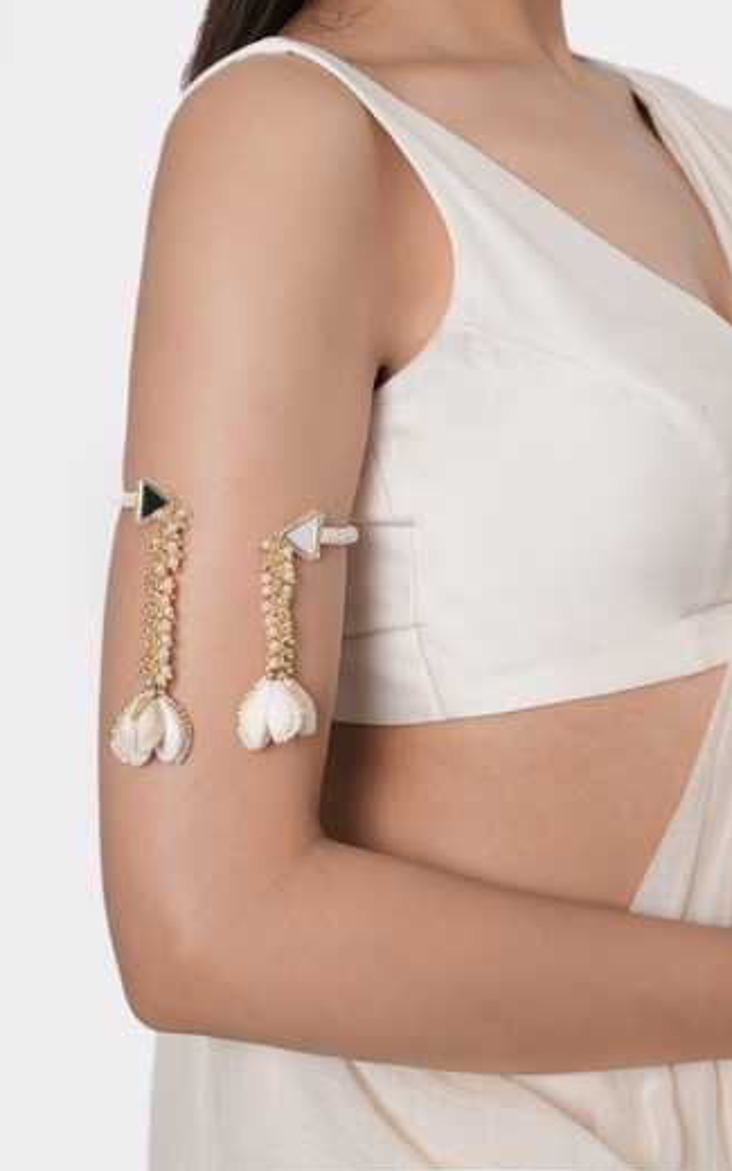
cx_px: 390
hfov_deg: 35.3
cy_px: 582
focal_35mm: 36
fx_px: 1149
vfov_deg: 54.0
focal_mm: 35
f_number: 9.5
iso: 125
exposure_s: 1/125
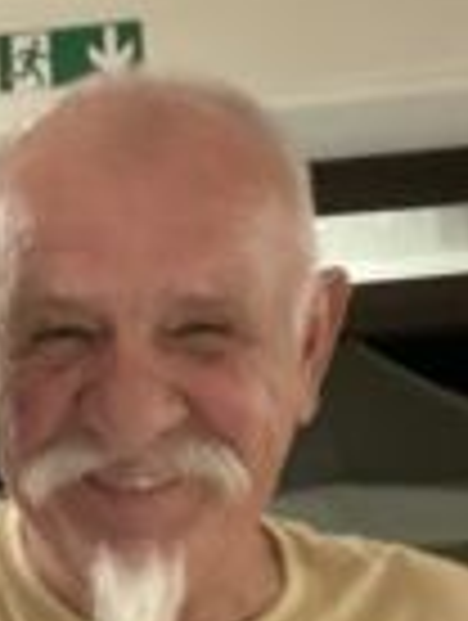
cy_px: 486
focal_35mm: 78
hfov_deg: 18.2
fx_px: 1402
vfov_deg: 24.6
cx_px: -68
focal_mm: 2.71
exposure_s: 1/25
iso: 500
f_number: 2.2
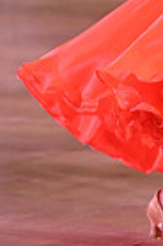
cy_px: -182
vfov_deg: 3.4
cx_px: 311
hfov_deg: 2.2
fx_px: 4143
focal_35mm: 607
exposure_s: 1/250
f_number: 5
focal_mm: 145
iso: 1600
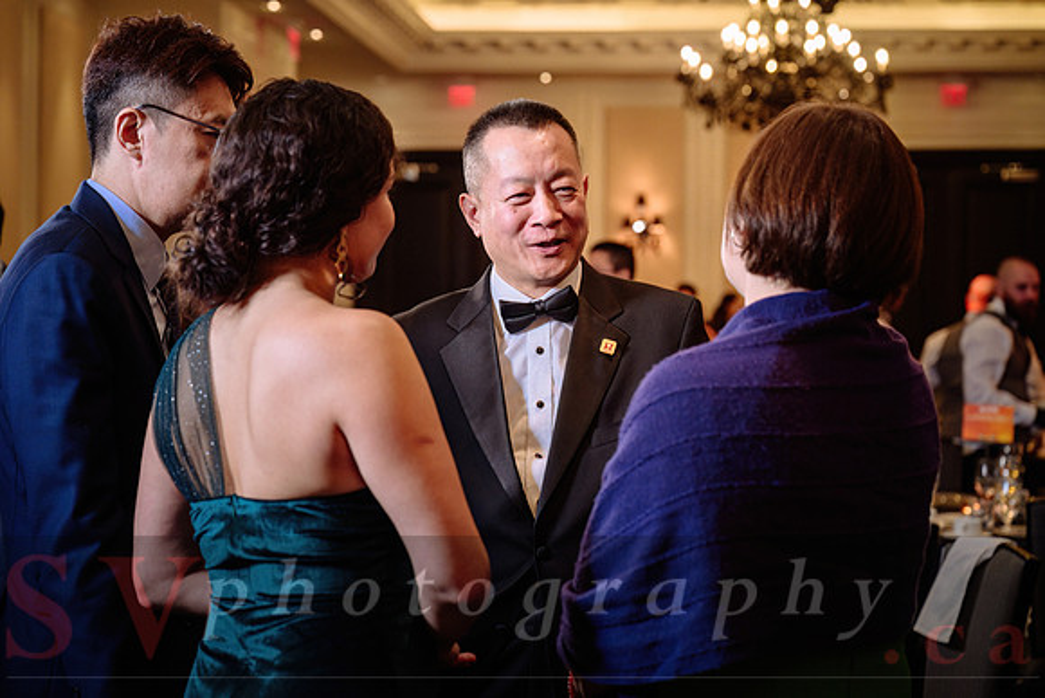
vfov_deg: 19.0
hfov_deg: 28.2
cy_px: 349
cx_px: 522
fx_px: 2080
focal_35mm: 72
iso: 1000
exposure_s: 1/125
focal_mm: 70
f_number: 4
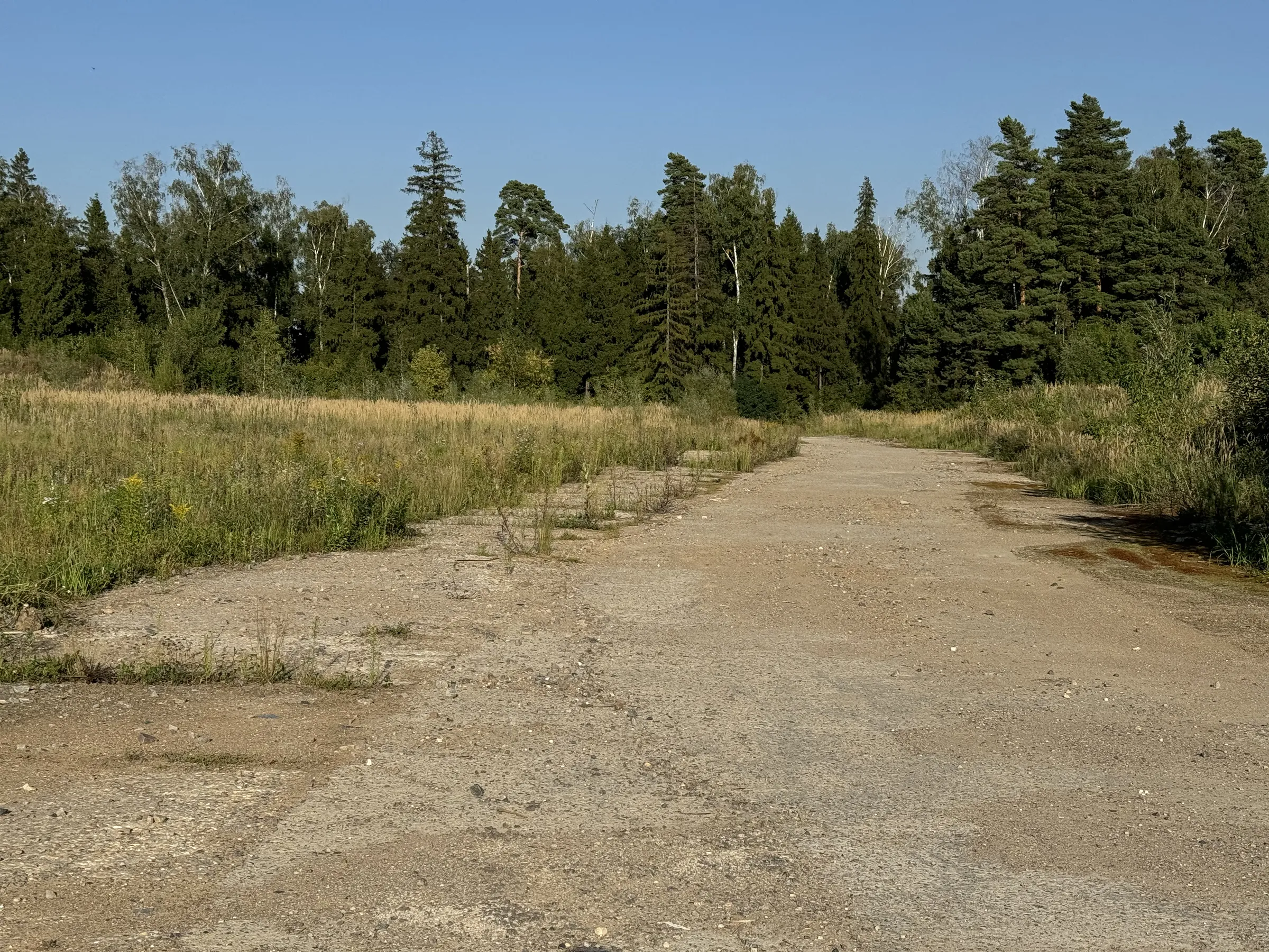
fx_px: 1760
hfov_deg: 39.7
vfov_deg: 30.3
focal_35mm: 48
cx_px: 634
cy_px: 476
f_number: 1.78
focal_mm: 6.76
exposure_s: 1/5848
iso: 64
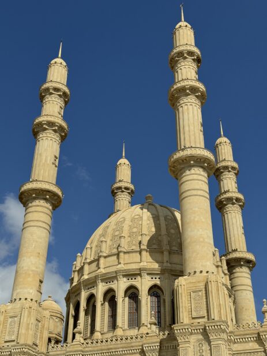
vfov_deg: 39.6
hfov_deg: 30.3
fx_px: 493
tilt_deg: +36.4
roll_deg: -0.7
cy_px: 178
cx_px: 134
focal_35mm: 48
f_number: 1.78
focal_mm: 6.76
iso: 64
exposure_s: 1/7937
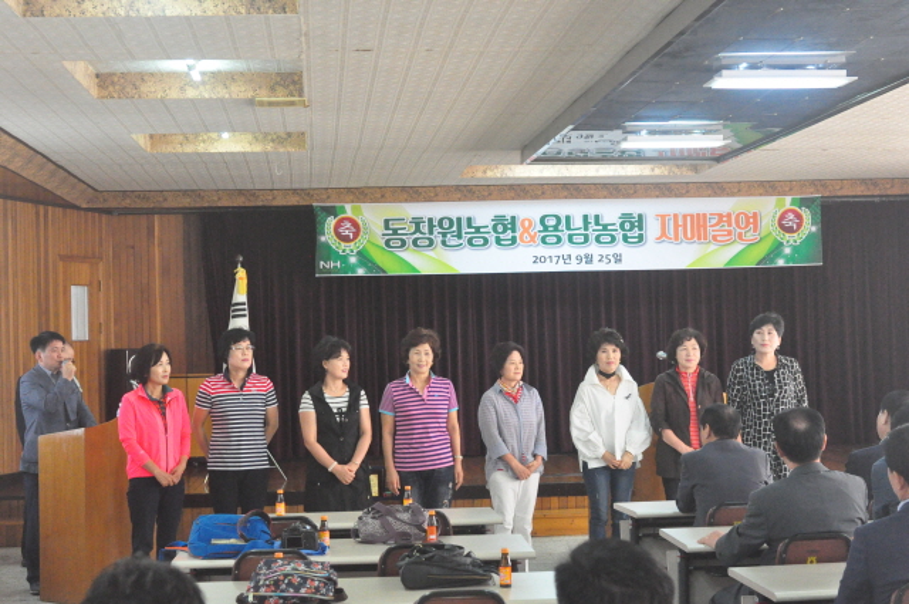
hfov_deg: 33.4
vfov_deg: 22.6
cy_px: 302
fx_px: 1513
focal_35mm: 60
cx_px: 454
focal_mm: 40
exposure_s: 1/200
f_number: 5.6
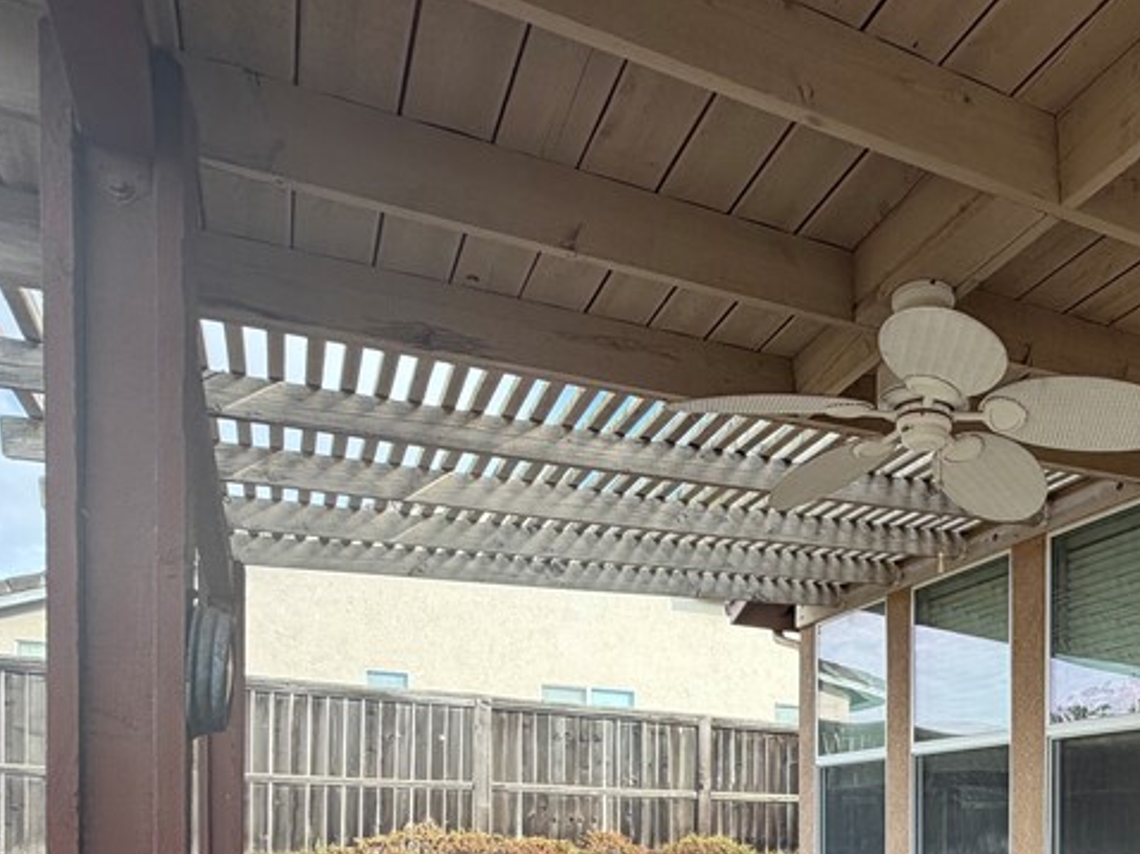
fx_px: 987
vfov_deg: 41.4
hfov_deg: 55.6
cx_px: 918
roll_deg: +0.3
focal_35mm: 30
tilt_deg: +1.4
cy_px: 830
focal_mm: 2.22
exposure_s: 1/200
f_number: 2.2
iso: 40
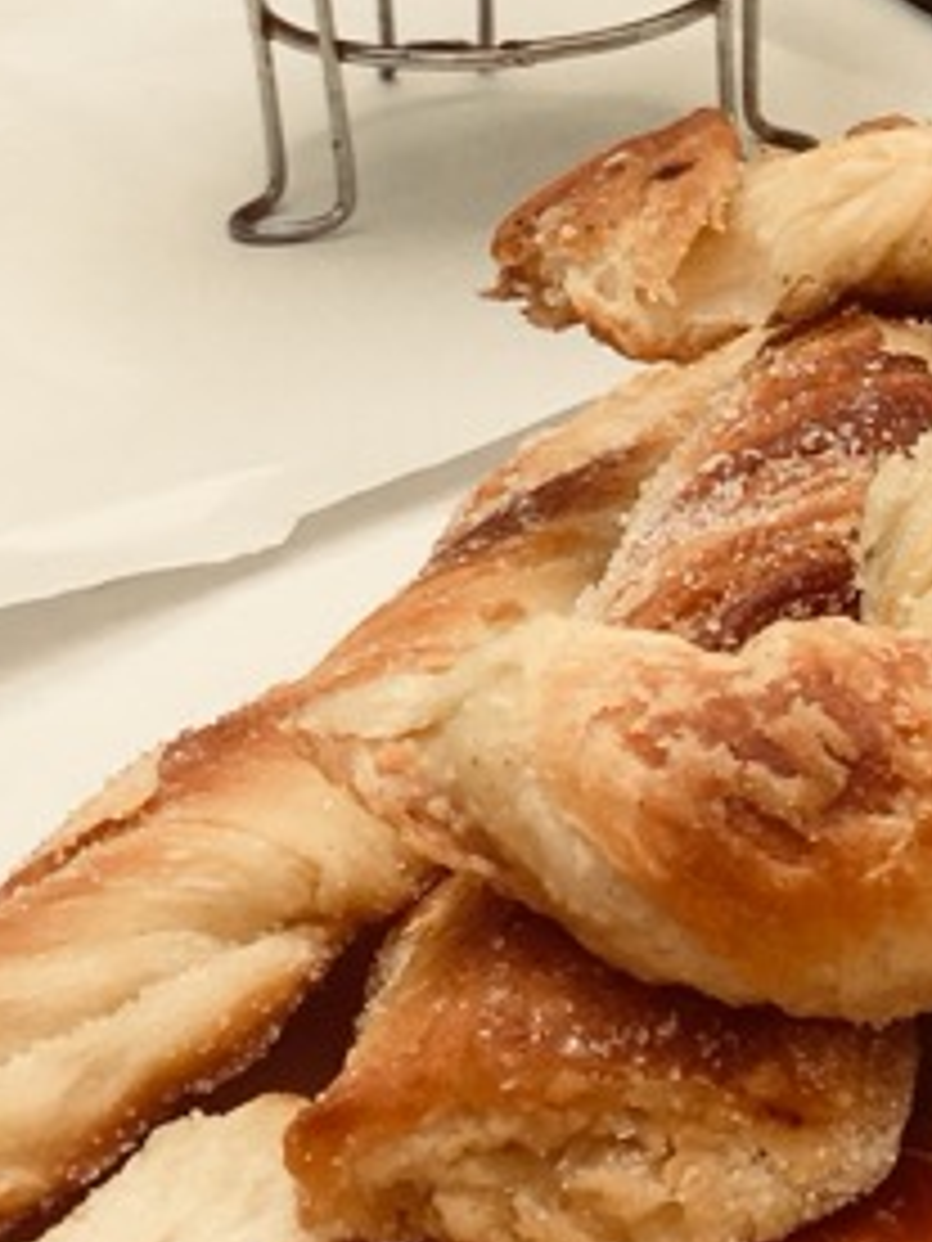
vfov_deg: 15.5
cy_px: 198
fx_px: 4523
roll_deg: -0.2
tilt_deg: -21.0
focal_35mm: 126
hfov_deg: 11.4
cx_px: 1337
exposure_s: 1/319
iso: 25
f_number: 2.2
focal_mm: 4.15
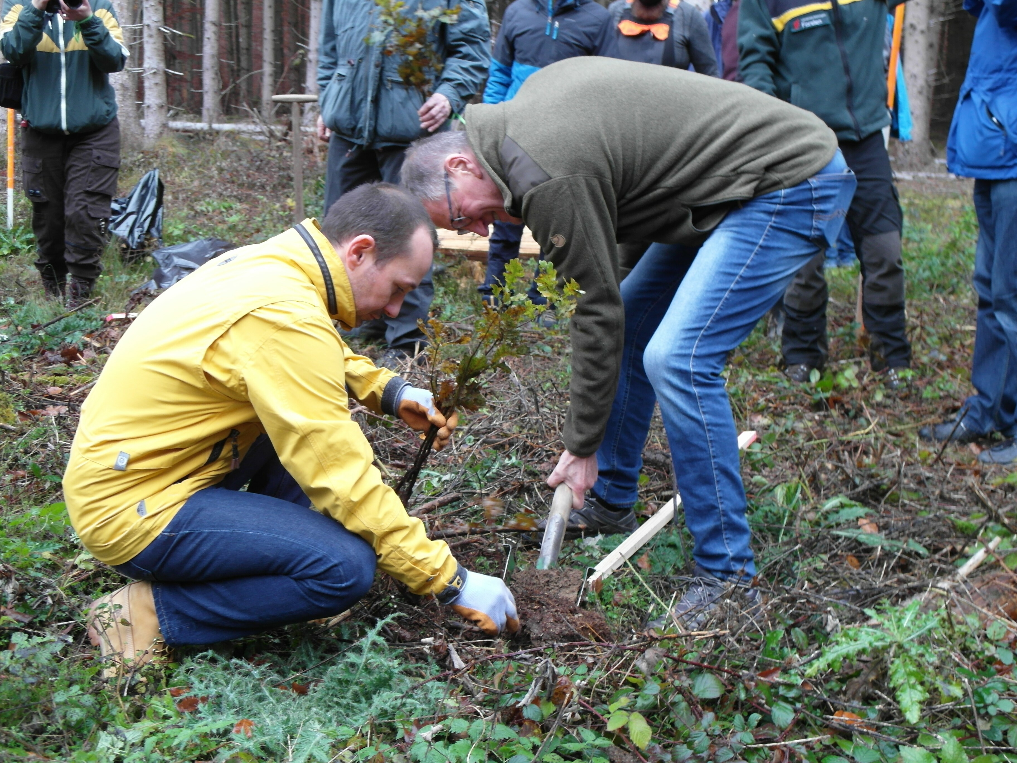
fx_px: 1058
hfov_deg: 51.4
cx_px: 508
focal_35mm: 36
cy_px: 382
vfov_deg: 39.7
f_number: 2.8
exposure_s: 1/45
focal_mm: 7.8
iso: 160
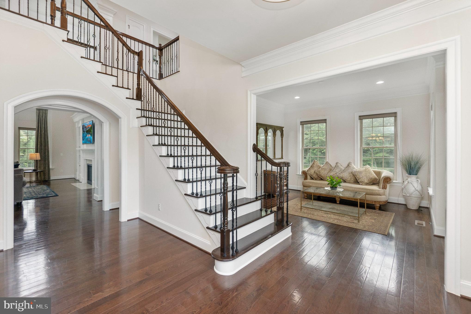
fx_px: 196
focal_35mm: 15
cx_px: 236
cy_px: 157
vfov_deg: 77.3
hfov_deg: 100.4
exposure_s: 1/2.5
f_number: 7.1
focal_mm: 10
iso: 400
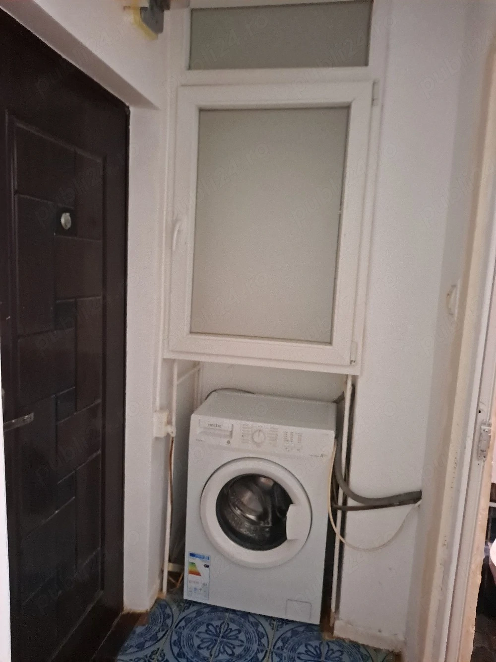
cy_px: 331
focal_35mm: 25
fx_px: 478
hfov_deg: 54.9
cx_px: 248
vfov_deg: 69.4
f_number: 2
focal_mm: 4.6
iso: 1000
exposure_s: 1/15
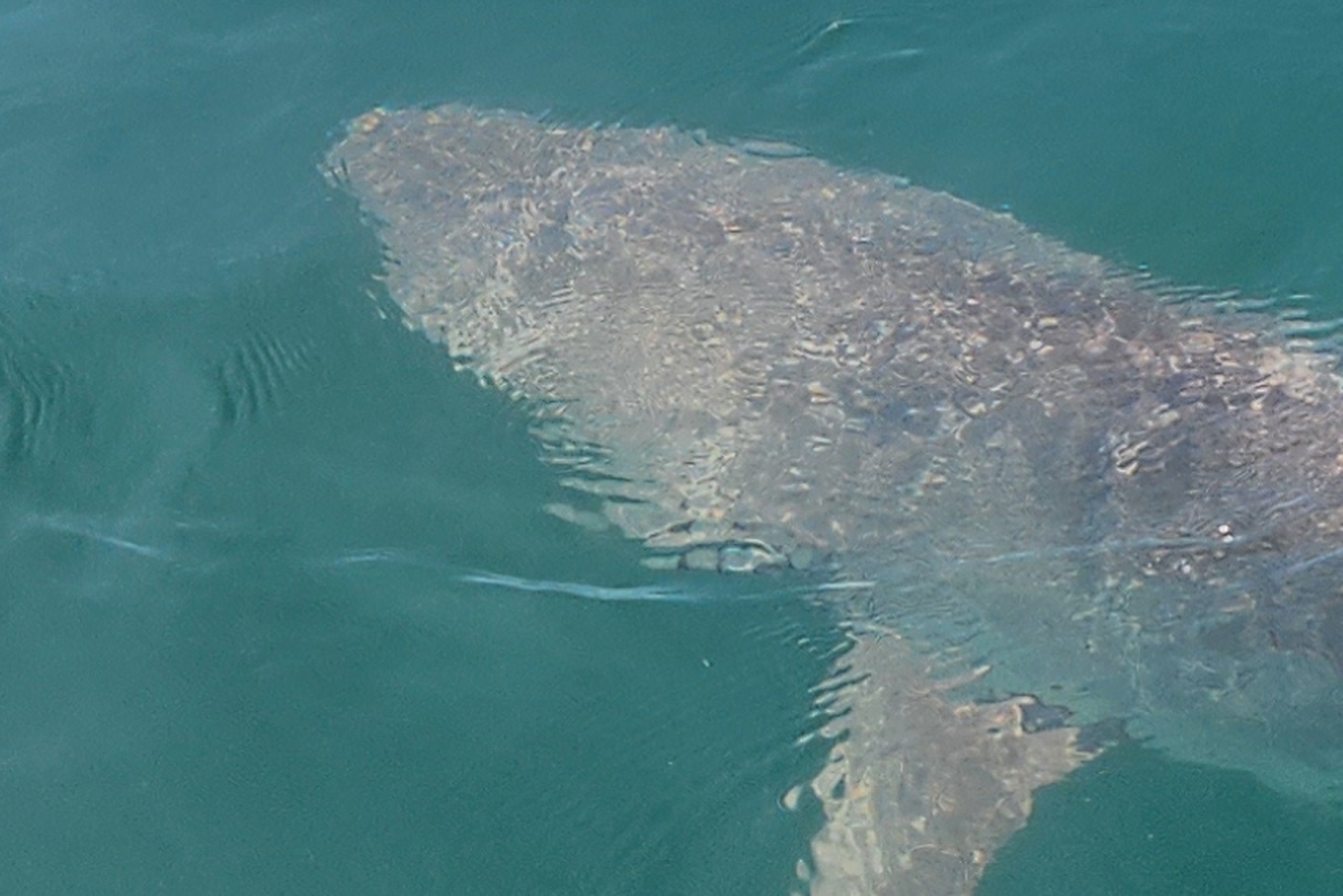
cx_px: 2048
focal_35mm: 112
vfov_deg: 12.2
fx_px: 4179
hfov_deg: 16.5
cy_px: 379
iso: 20
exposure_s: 1/1951
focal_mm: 5.4
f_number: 1.8
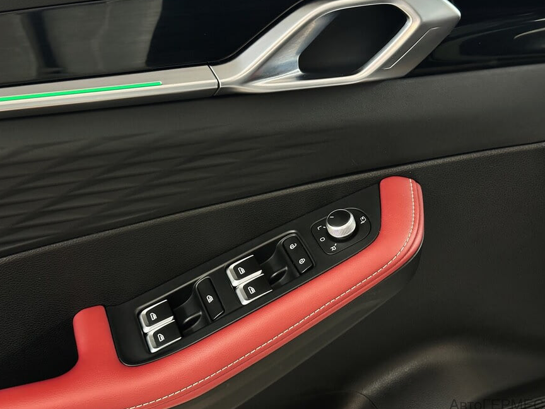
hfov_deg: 38.2
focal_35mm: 50
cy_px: 204
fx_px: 787
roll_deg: +0.1
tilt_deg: -31.7
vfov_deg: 29.1
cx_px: 266
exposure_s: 1/33
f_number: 1.78
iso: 500
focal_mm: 6.86
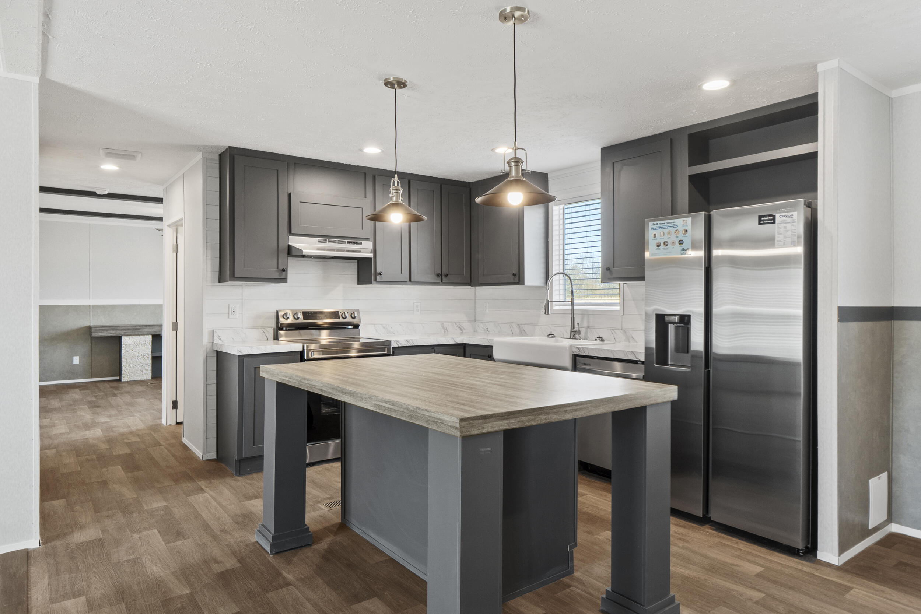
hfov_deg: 73.7
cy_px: 307
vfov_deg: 53.1
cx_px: 460
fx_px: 614
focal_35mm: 24
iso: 250
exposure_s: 1/5
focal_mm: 16
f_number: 9
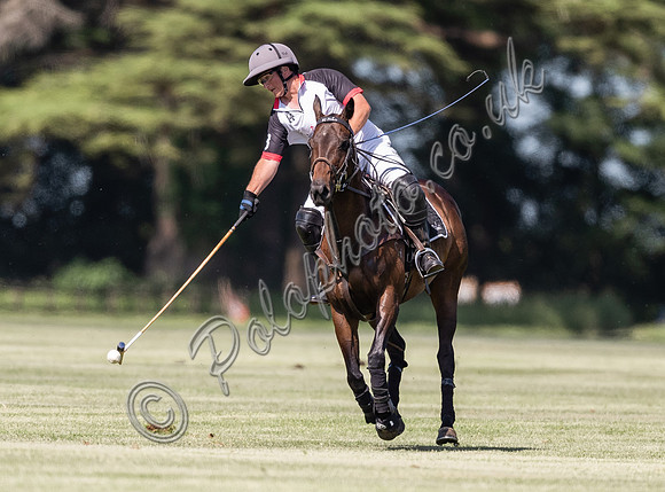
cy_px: 298
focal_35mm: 1012
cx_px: 344
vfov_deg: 1.5
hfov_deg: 2.0
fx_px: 19344
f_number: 4
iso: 400
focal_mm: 500
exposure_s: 1/3200
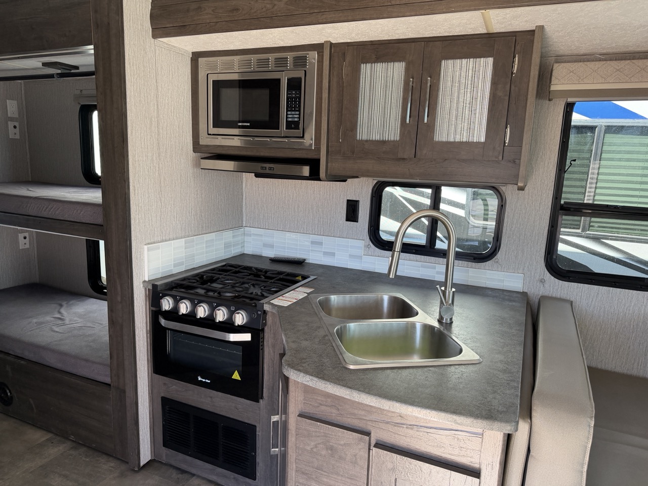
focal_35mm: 24
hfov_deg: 71.6
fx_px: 449
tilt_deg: -13.9
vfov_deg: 56.8
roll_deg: -1.8
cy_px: 243
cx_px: 324
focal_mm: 6.76
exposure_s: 1/192
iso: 160
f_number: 1.78
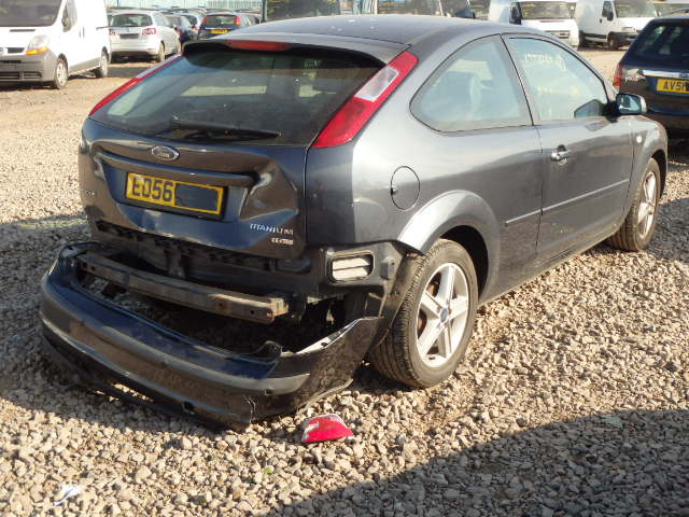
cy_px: 258
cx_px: 344
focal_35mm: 43
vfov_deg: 33.6
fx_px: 856
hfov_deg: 43.9
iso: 125
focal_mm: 7.7
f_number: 4.8
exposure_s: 1/320
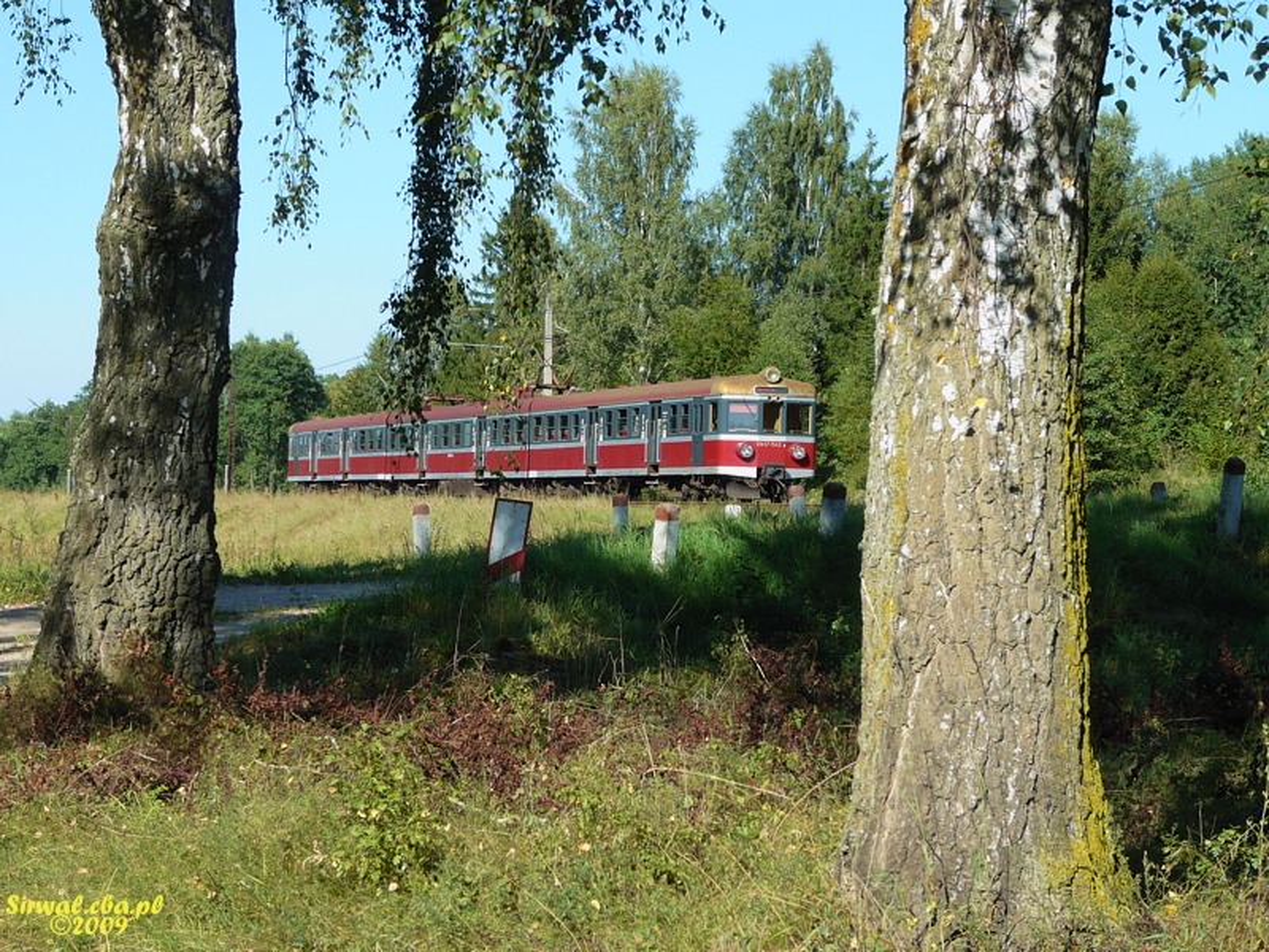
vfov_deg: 17.4
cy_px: 476
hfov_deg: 23.0
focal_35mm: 85
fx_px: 3116
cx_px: 634
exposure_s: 1/500
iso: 100
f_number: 4
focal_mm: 14
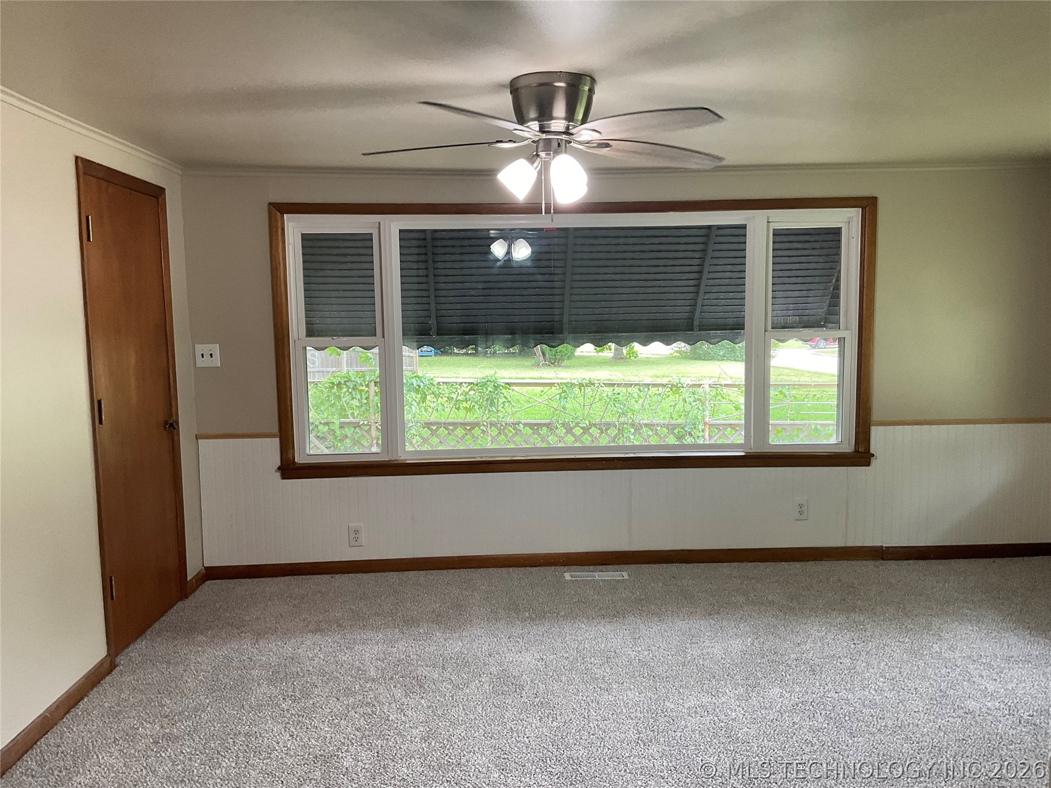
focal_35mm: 29
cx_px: 526
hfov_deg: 61.7
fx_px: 880
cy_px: 394
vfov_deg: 48.2
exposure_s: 1/60
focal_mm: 3
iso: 64
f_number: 1.8
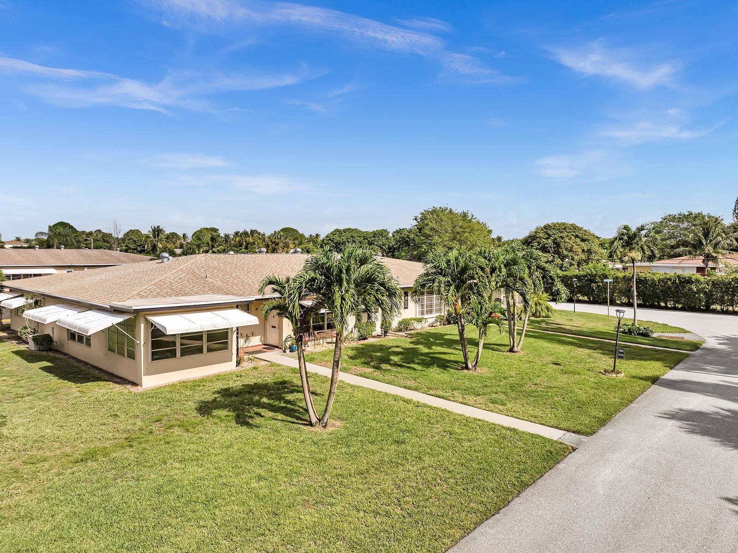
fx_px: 511
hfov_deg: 71.6
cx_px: 369
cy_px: 276
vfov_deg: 56.8
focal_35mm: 24
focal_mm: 12.29
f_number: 2.8
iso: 100
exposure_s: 1/5000
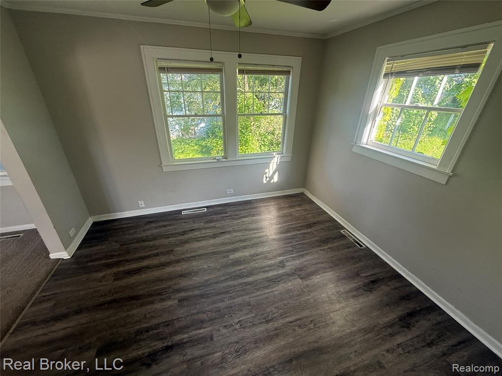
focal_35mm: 14
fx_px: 203
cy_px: 188
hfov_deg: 102.1
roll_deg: -2.3
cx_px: 251
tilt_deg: -25.1
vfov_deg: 85.7
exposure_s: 1/99
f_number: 2.2
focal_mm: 2.22
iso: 100
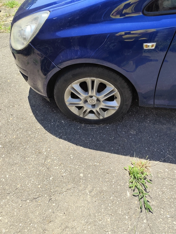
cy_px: 117
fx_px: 156
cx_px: 88
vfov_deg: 73.9
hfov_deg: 58.9
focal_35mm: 23
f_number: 1.65
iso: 50
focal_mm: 6.19
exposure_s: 1/689
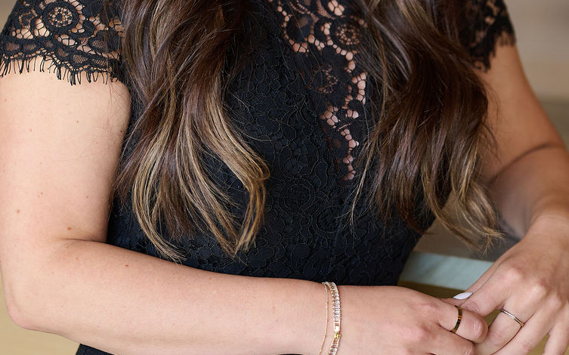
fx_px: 1612
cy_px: 34
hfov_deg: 20.0
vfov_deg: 12.5
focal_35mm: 104
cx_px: 265
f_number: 2
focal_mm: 50
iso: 320
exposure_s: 1/200
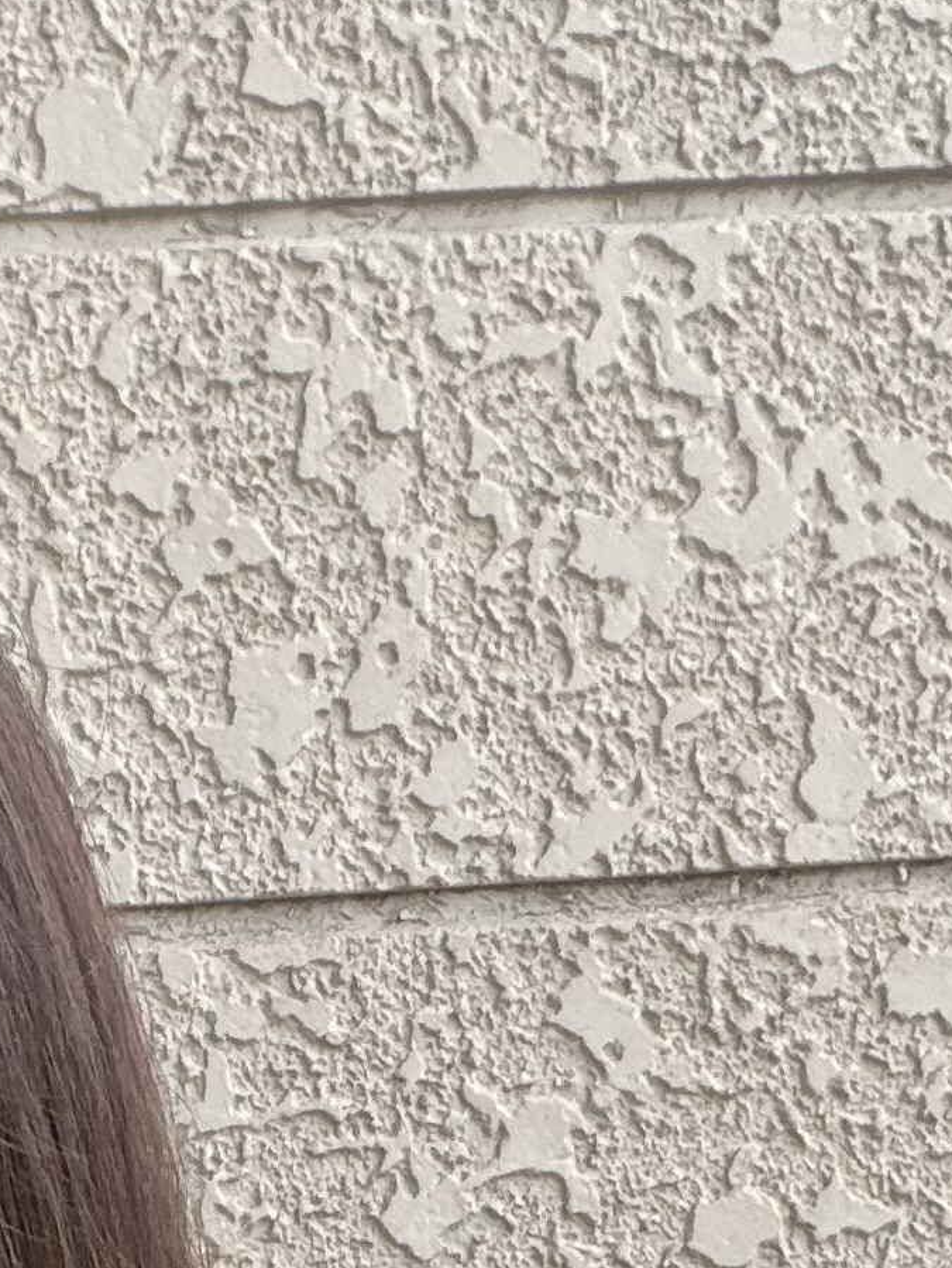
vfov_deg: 17.0
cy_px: 1980
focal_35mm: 103
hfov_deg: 13.6
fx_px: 3774
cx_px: -443
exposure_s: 1/121
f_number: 1.9
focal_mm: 2.71
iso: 20
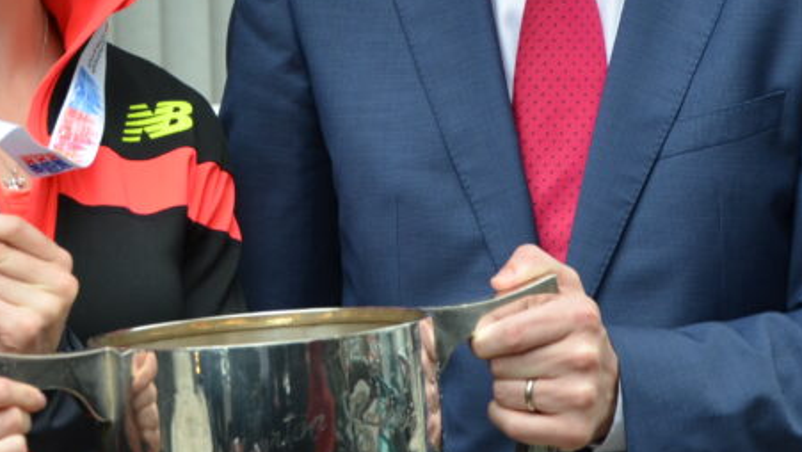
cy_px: -34
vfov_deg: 6.5
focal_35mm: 185
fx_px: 3935
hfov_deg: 11.6
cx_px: 215
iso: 250
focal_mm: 52
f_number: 5.6
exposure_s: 1/125
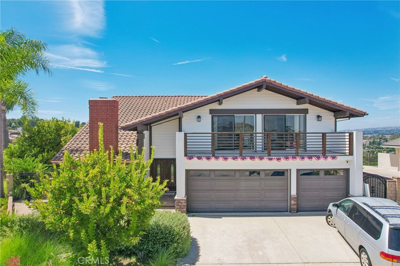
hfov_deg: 78.6
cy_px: 133
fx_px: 244
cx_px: 200
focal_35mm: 22
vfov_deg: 57.2
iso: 150
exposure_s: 1/1600
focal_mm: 8.4
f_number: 2.8
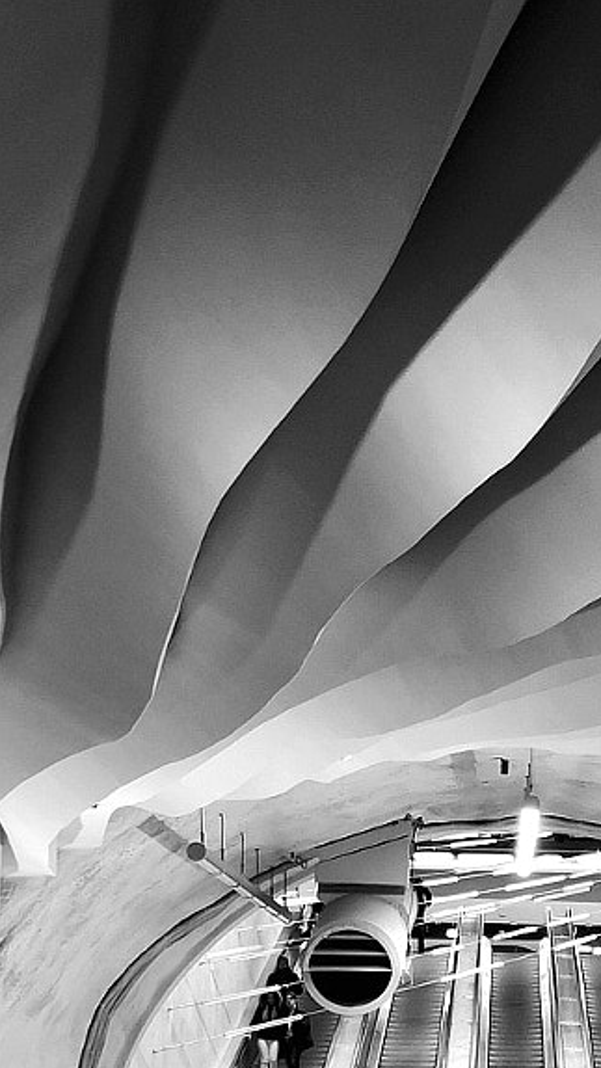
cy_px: 996
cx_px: 621
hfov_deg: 14.5
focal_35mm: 82
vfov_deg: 25.0
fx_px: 2322
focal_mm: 3.95
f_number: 1.6
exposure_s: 1/50
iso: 125
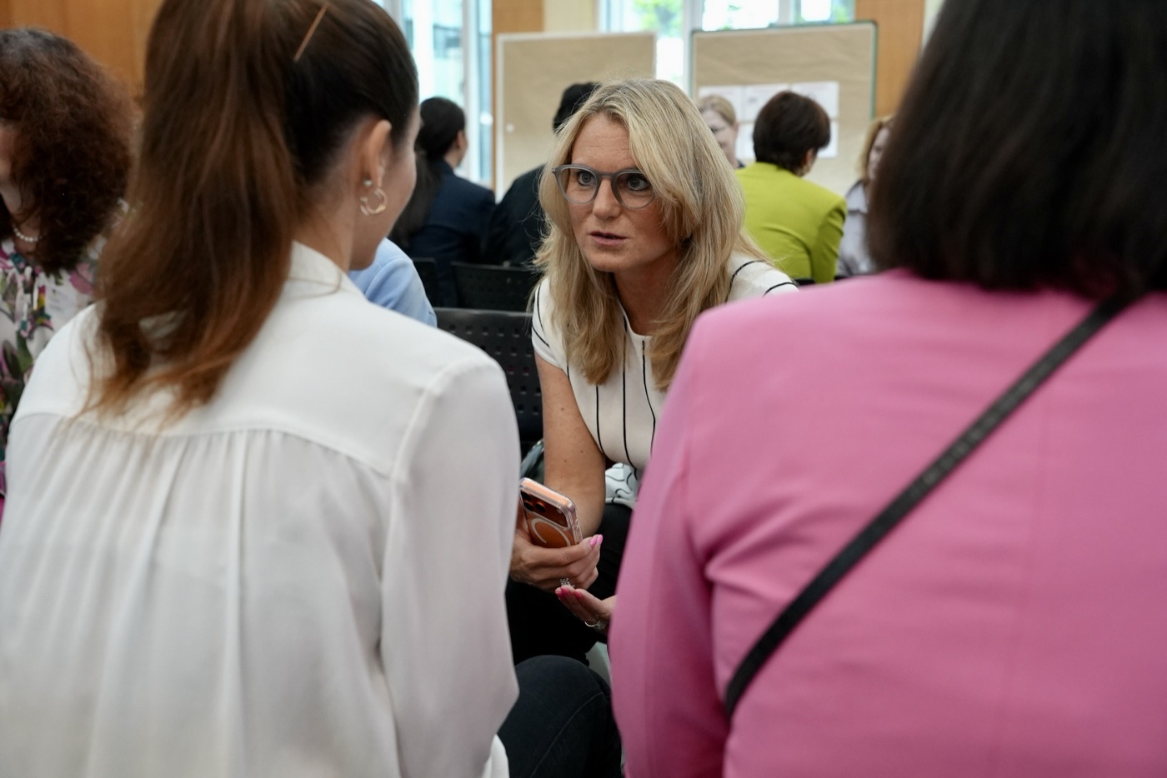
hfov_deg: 48.4
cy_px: 389
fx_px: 1297
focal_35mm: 40
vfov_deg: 33.4
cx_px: 584
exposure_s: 1/160
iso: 4000
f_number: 4
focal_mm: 40
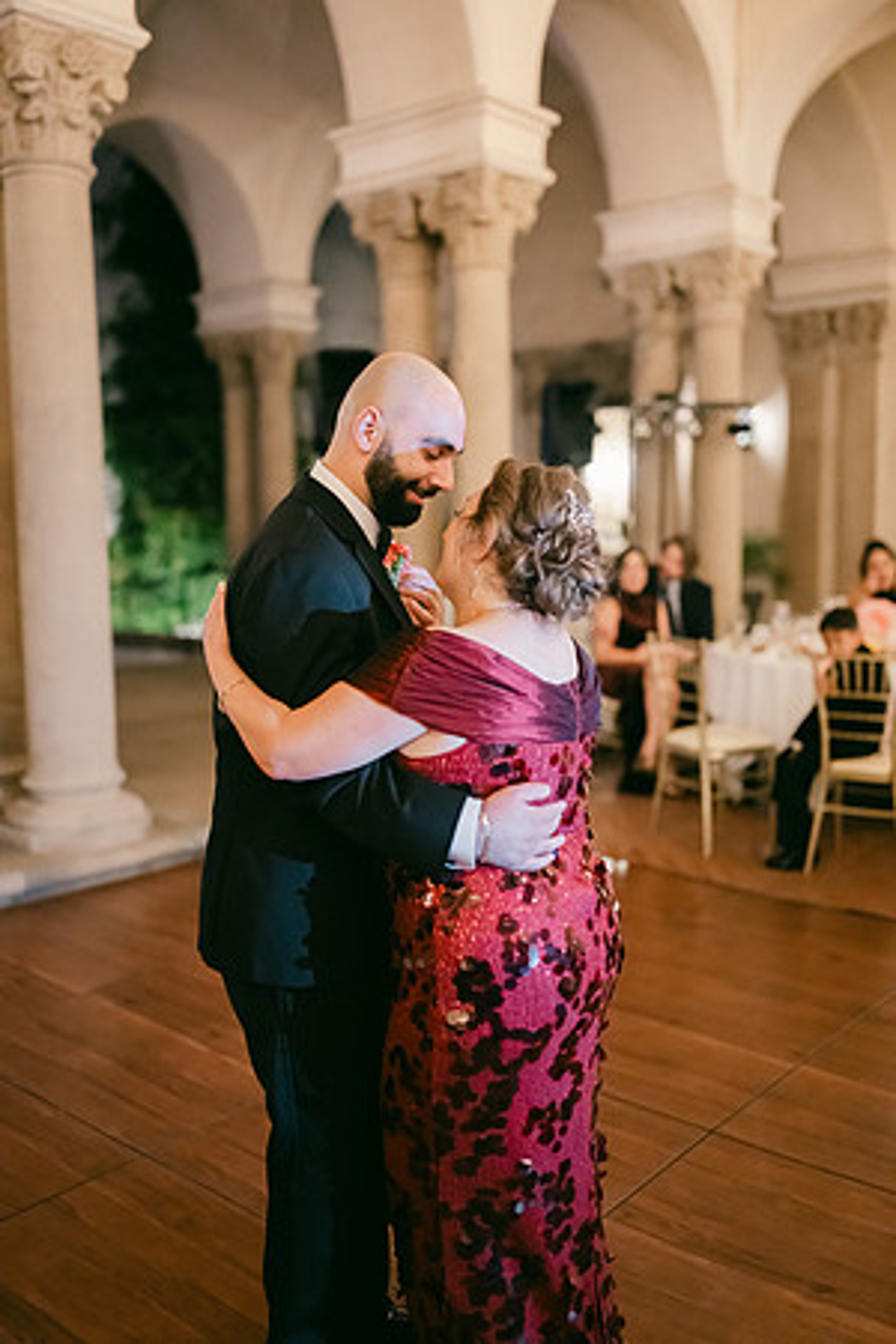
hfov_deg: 37.9
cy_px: 672
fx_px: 1307
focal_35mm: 35
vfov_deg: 54.4
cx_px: 448
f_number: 1.4
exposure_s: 1/125
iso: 6400
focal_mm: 35
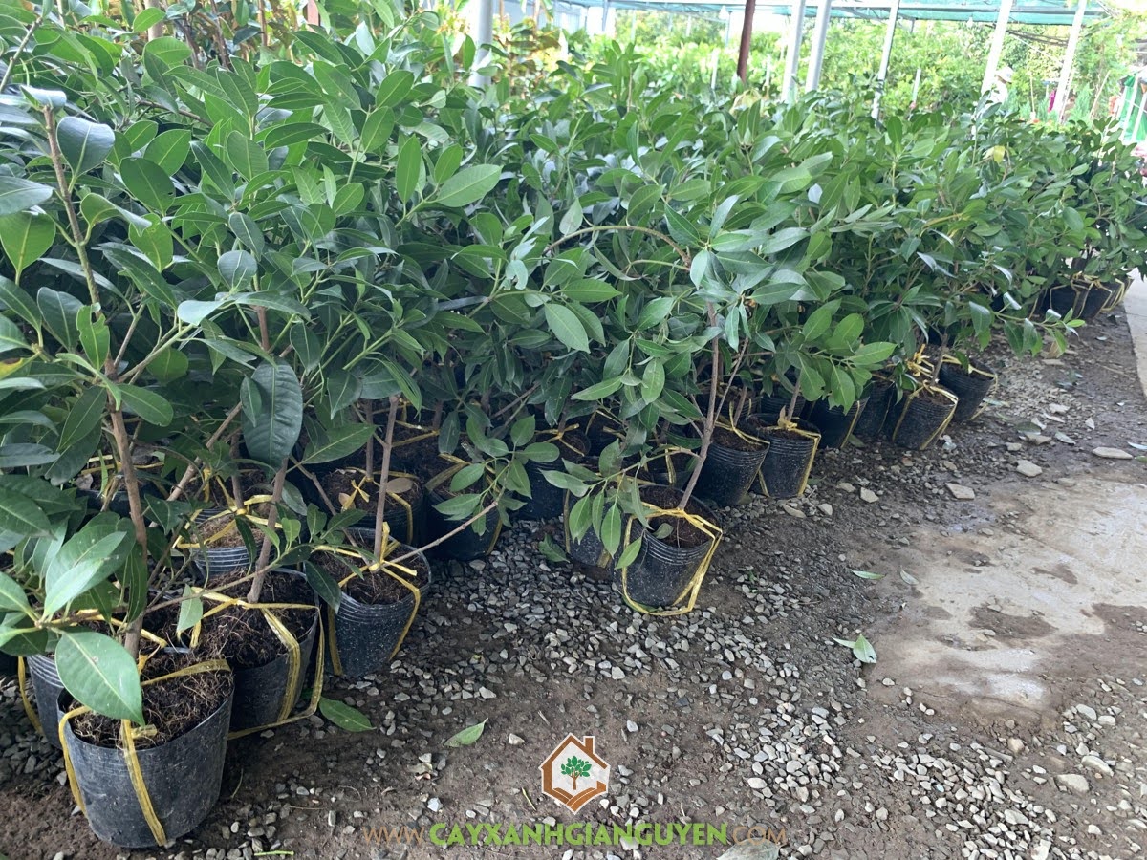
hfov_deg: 67.3
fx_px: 862
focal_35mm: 26
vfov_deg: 53.1
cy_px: 430
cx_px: 574
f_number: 1.8
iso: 100
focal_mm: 4.2
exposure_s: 1/78
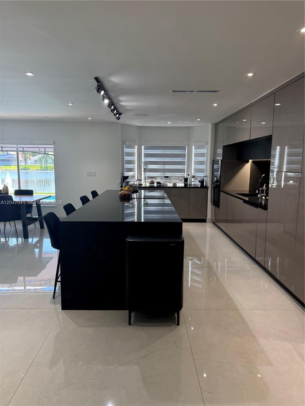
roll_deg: +0.7
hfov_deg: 56.8
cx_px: 152
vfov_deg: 71.6
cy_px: 203
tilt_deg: -7.6
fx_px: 282
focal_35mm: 24
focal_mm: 6.76
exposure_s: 1/132
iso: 100
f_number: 1.78
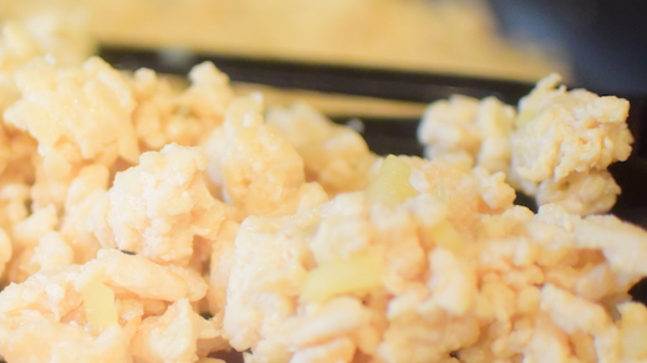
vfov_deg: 15.2
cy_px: 237
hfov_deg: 26.7
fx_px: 1355
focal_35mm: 79
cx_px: 214
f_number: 1.8
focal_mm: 18.5
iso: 800
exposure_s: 1/60
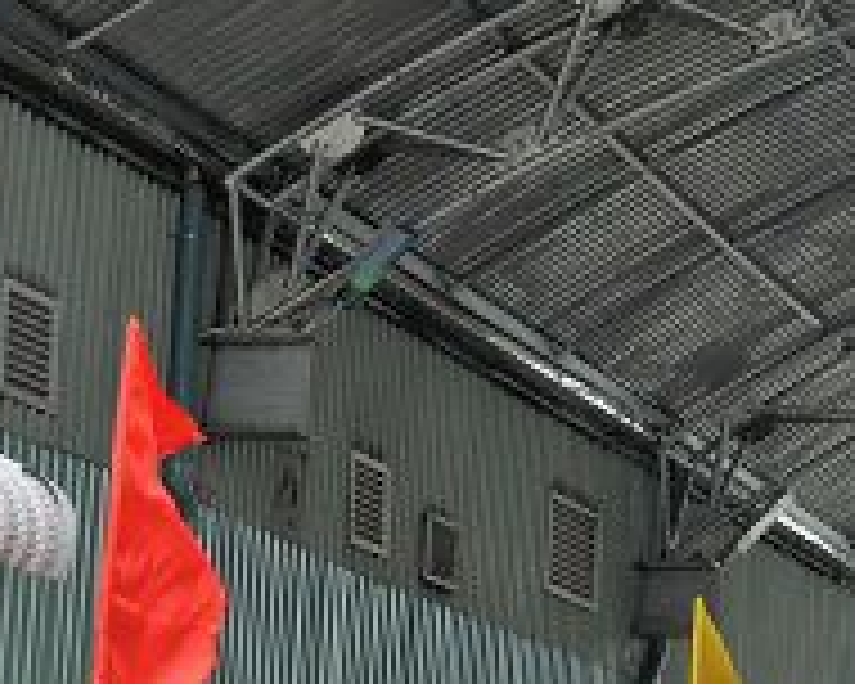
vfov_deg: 10.9
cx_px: 1742
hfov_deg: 12.0
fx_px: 3593
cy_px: 502
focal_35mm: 142
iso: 400
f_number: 9
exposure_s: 1/320
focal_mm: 24
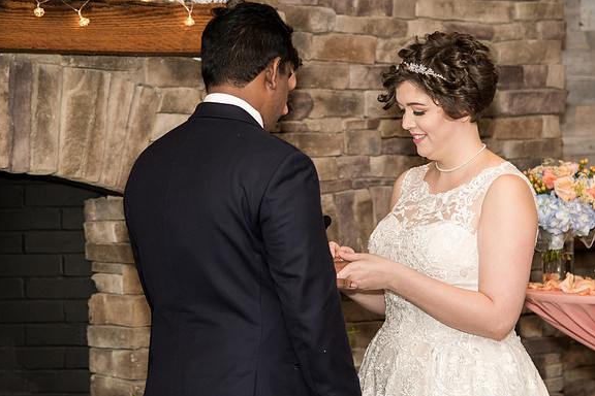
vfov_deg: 10.5
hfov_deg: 15.8
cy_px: 199
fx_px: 2148
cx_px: 296
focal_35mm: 130
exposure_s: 1/160
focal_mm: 86
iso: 640
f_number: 4.5
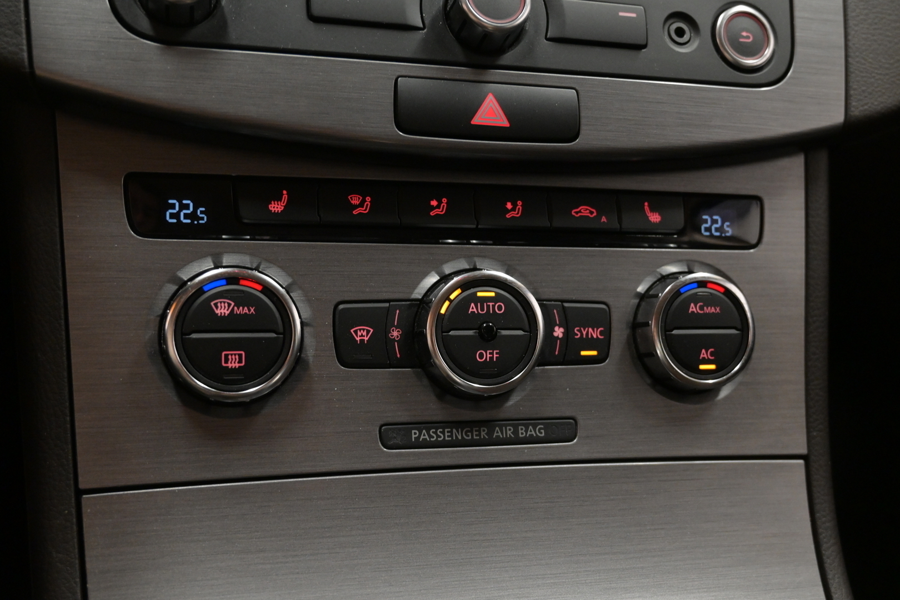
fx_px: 900
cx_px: 450
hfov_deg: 53.1
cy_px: 300
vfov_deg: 36.9
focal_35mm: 36
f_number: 4.5
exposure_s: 1/80
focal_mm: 24
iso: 2500
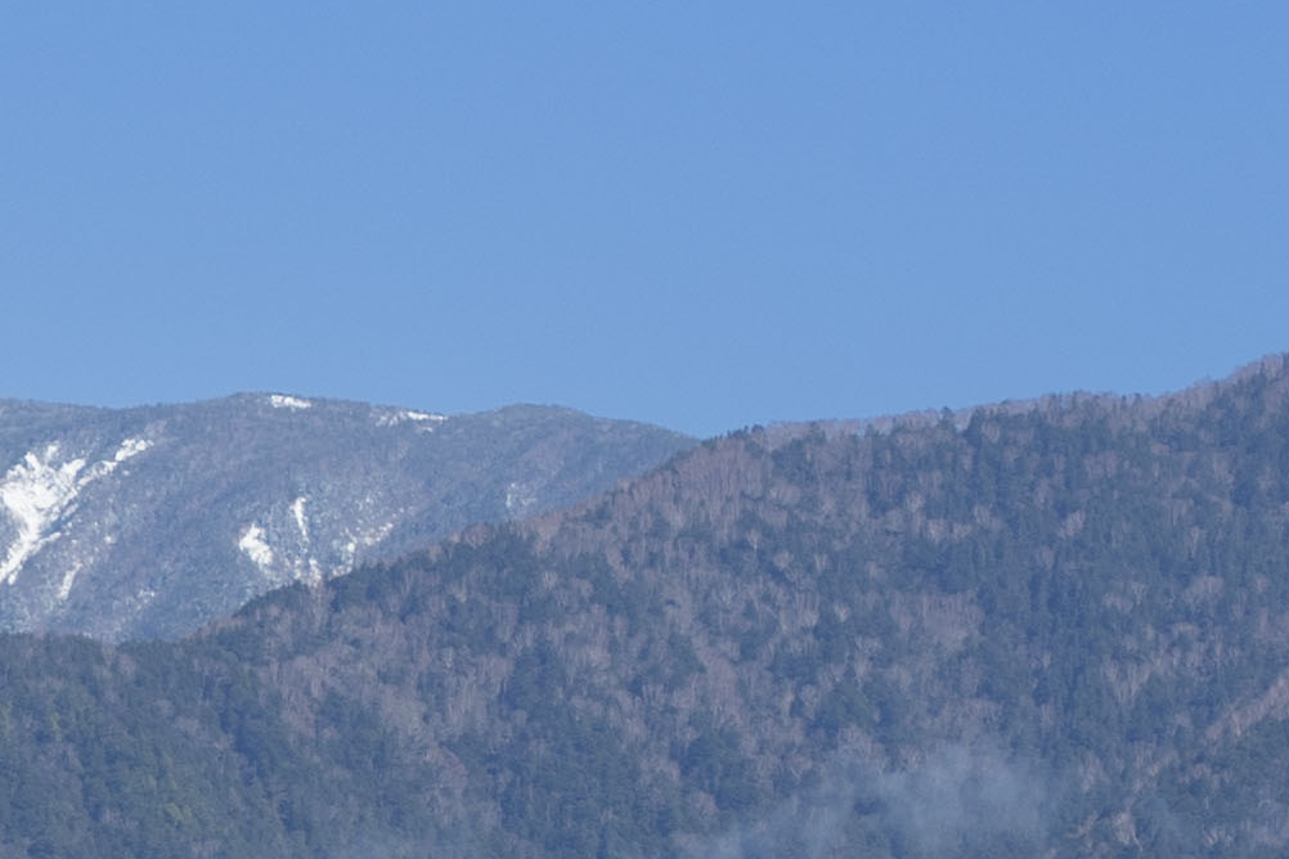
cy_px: 1992
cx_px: -350
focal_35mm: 545
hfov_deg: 3.8
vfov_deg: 2.5
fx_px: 19513
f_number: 6.3
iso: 100
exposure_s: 1/500
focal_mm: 91
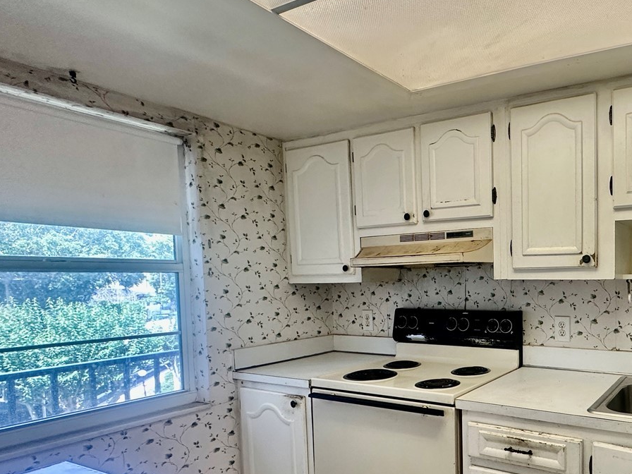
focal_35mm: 25
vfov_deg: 54.1
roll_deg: +0.0
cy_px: 302
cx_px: 528
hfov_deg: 62.0
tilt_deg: -3.2
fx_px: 456
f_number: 2.2
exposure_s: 1/111
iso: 200
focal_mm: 2.22
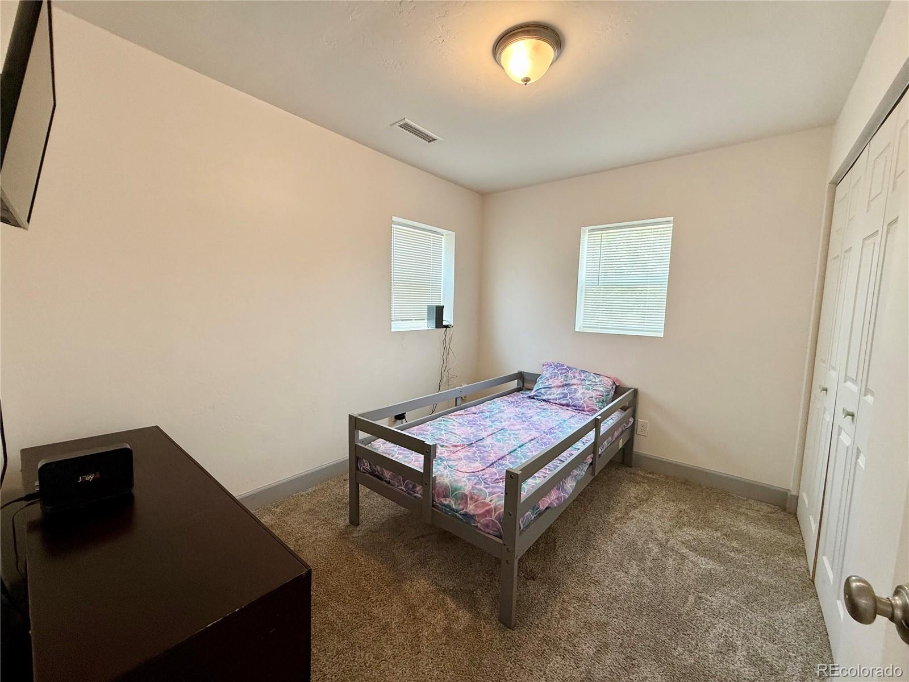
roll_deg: -1.6
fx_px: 368
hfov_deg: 102.1
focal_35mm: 14
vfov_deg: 85.7
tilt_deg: -5.3
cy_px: 341
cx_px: 454
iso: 160
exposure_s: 1/120
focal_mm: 2.22
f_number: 2.2
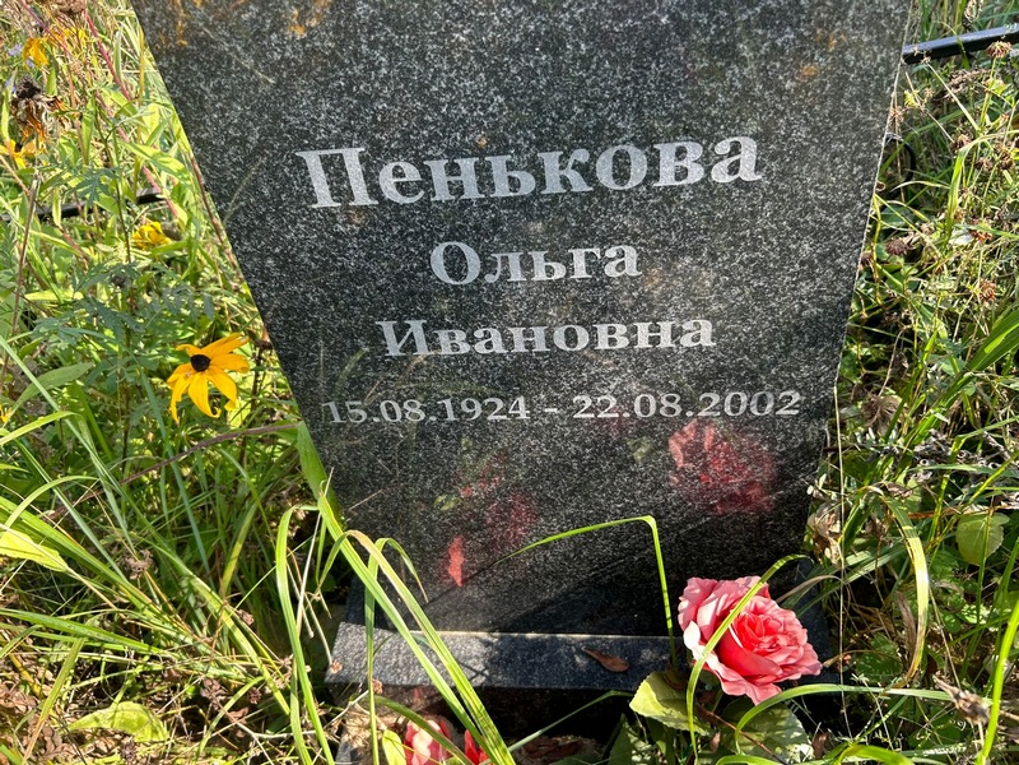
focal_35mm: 26
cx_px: 510
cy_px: 382
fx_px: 765
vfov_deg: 53.1
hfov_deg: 67.3
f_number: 1.5
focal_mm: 5.7
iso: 40
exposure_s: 1/277
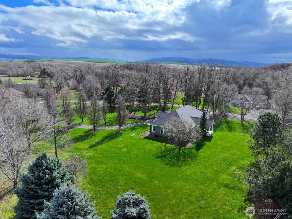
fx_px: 202
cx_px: 146
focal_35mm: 24
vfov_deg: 56.8
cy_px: 110
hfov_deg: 71.6
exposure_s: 1/160
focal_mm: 12.29
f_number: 8
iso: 100
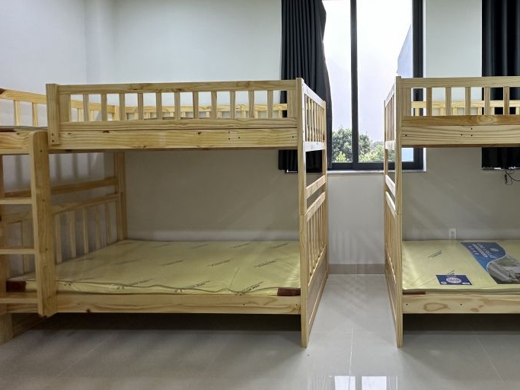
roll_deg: +0.4
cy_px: 157
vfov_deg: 62.9
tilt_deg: -1.8
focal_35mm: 21
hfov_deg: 75.9
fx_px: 315
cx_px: 356
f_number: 2.2
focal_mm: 2.22
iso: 250
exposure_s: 1/99
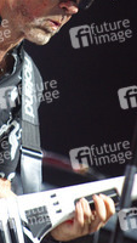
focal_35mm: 471
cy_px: 64
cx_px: -5
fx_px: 3032
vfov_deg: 4.6
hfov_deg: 2.6
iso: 3200
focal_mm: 200
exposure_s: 1/80
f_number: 2.8
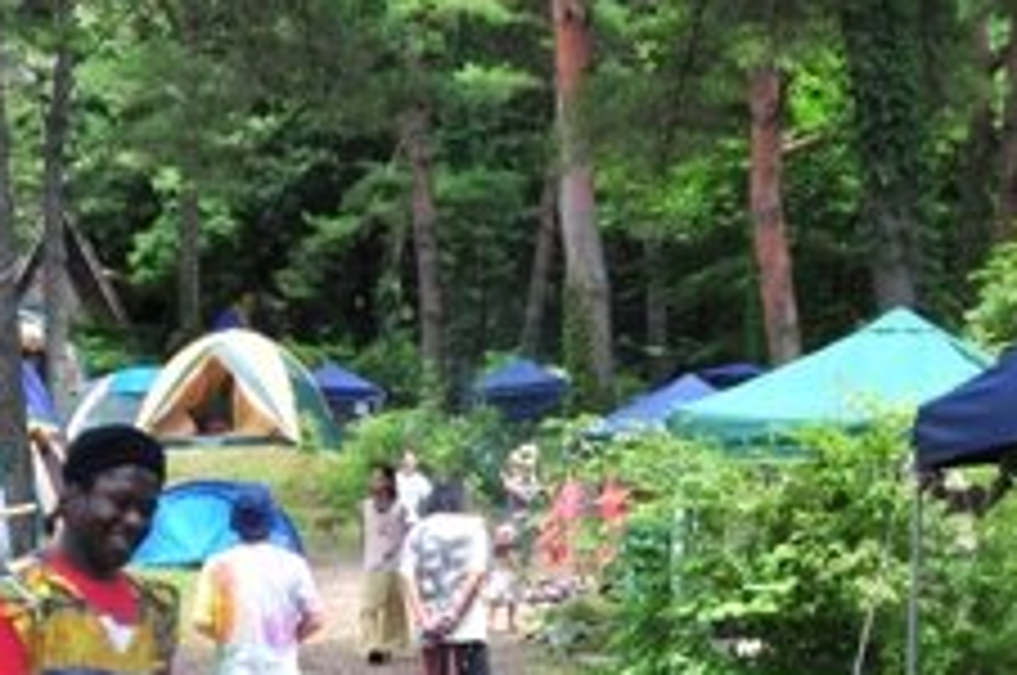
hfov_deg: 20.0
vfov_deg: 12.9
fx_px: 2877
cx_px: 486
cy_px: 880
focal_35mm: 102
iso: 250
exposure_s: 1/30
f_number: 16
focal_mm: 24
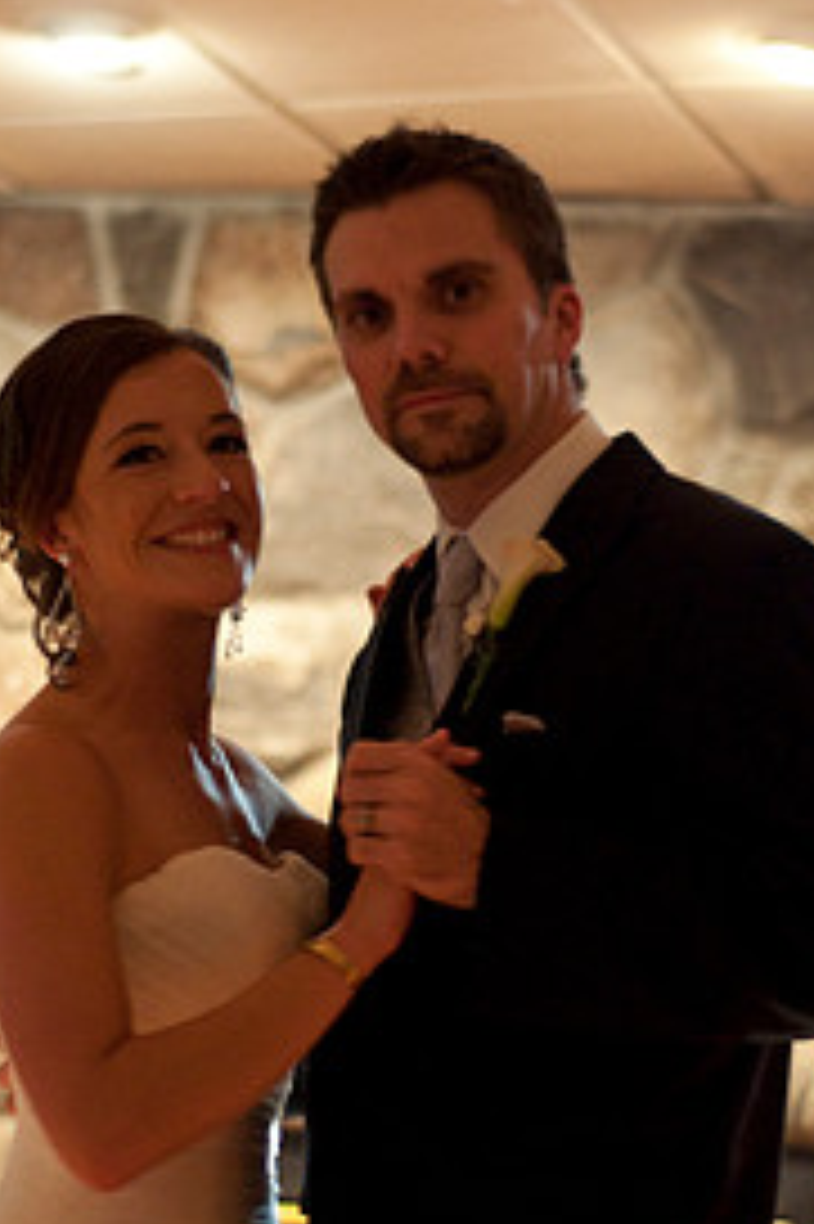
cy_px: 788
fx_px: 4211
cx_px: 443
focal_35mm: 124
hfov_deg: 11.0
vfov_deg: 16.5
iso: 1600
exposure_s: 1/15
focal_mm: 50
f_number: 2
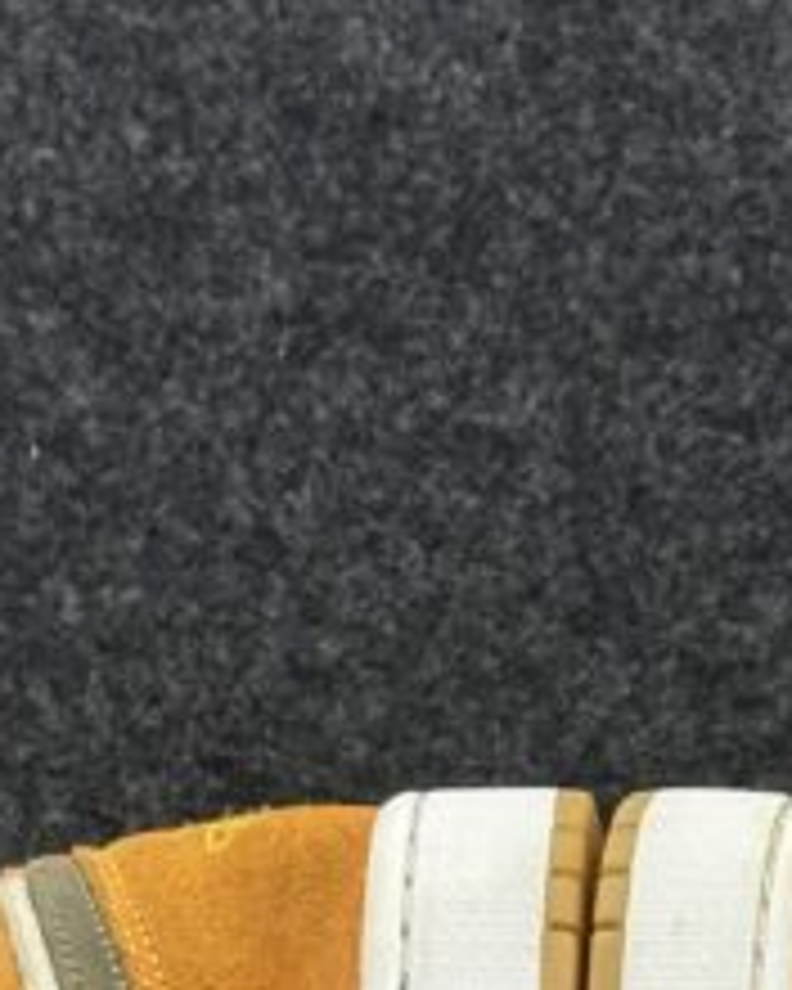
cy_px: 1762
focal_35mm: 170
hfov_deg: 9.1
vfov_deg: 10.7
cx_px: 504
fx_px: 4981
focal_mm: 6.86
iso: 200
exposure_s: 1/50
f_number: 1.78
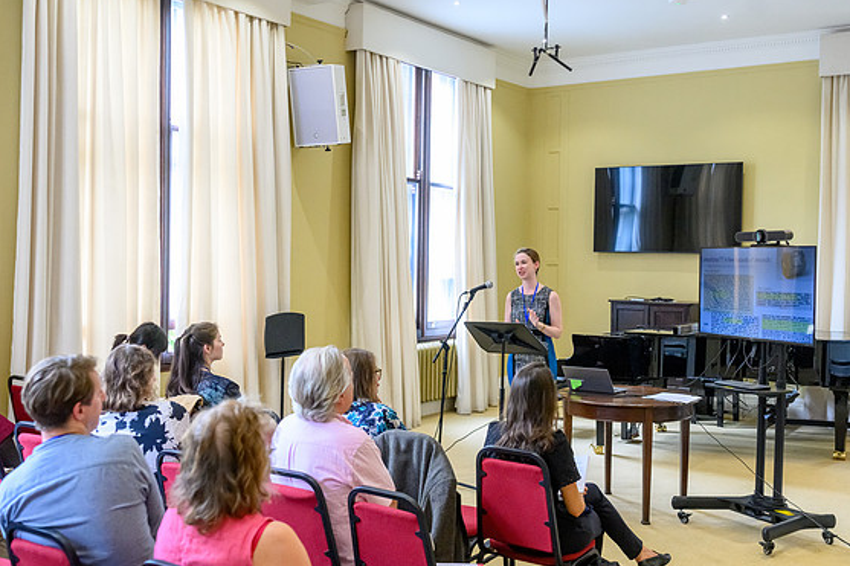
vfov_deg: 33.4
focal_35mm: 40
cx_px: 415
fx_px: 944
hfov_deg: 48.5
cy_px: 288
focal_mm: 38
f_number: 2.8
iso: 5600
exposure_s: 1/640
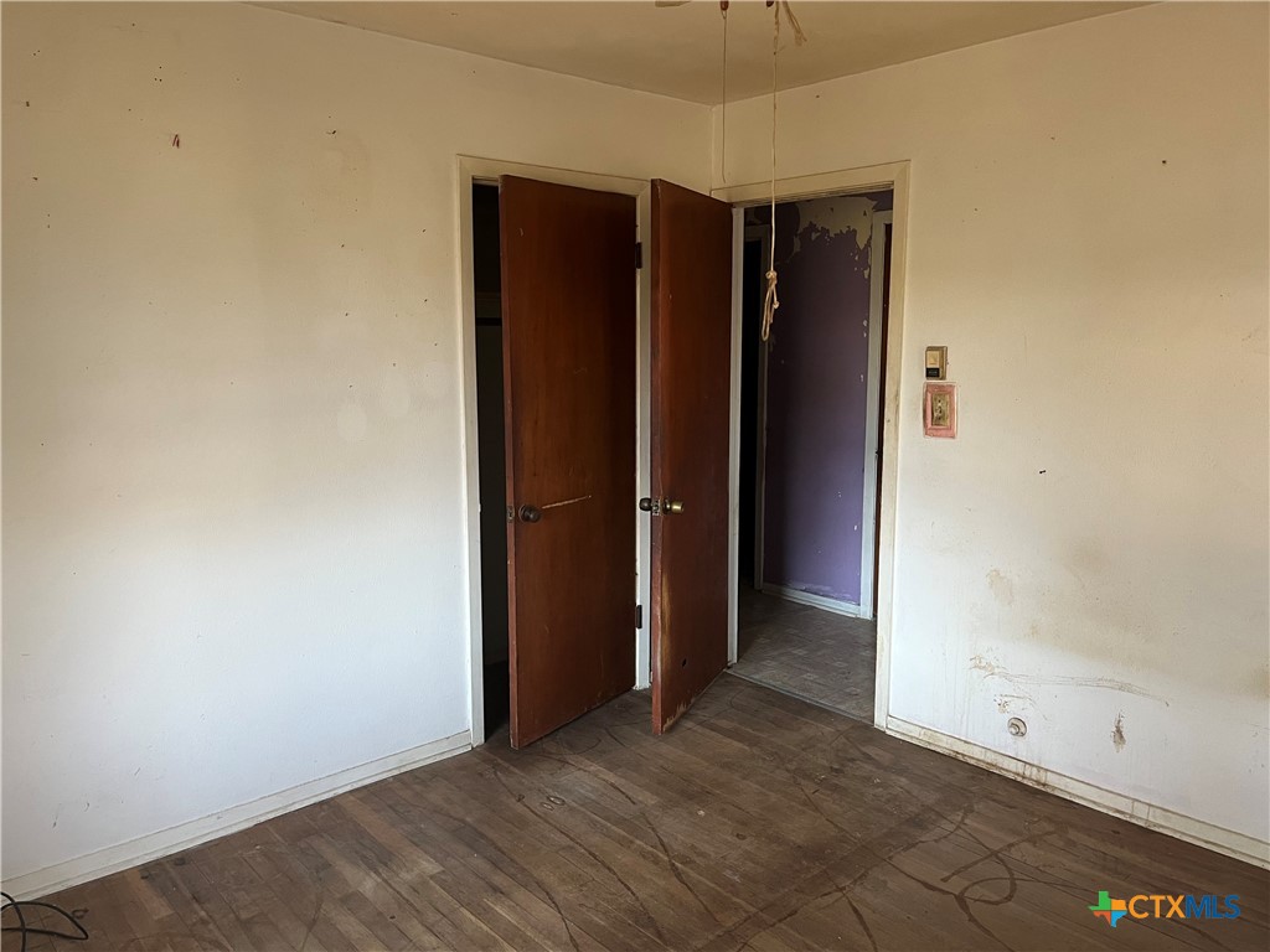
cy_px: 476
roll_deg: +0.2
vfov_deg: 53.1
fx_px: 954
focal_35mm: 26
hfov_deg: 67.3
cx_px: 635
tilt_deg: -9.6
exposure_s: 1/60
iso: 160
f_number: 1.6
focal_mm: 5.1
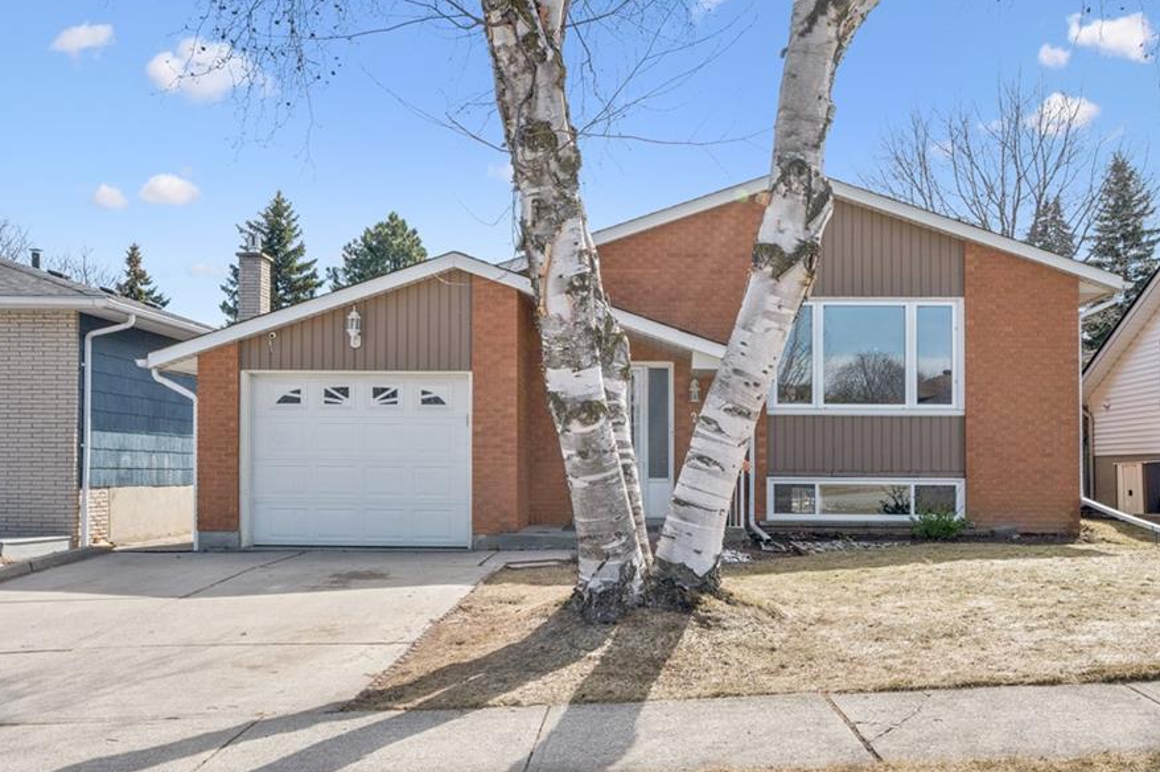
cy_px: 421
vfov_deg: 37.8
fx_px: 1127
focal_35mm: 35
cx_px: 614
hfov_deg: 54.4
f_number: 16
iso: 200
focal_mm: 30
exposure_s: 1/320
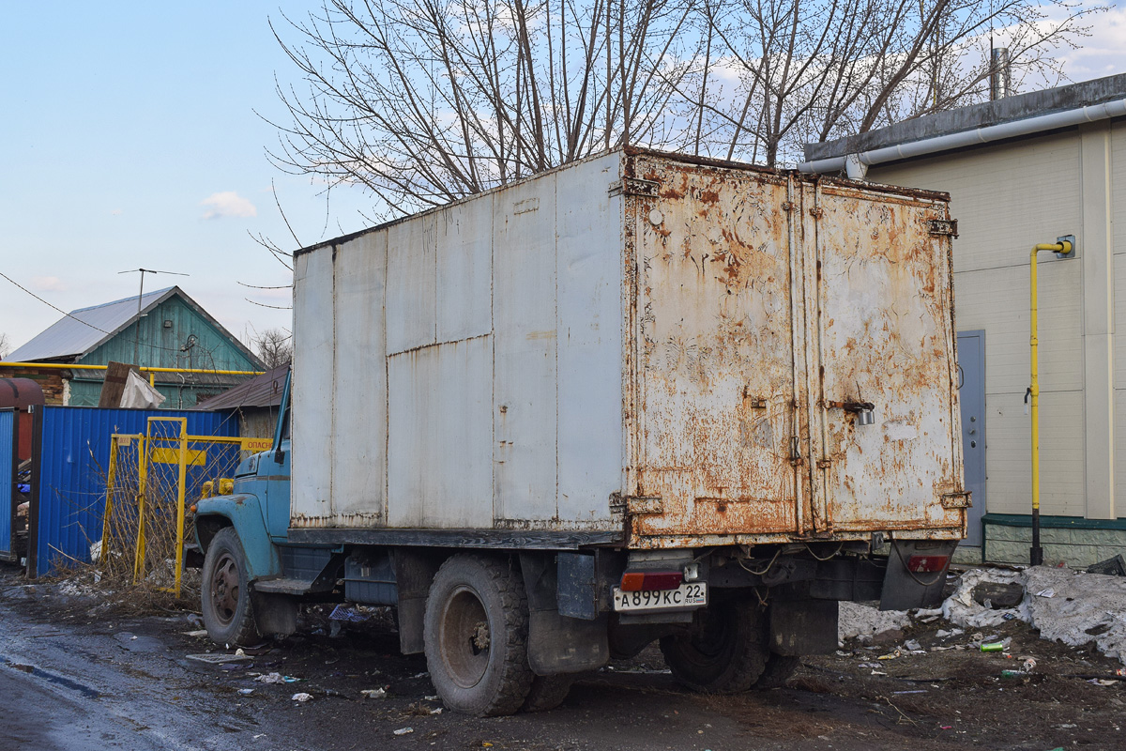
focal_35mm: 45
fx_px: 1407
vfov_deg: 29.9
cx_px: 563
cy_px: 376
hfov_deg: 43.6
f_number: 8
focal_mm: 30
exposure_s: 1/320
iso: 400
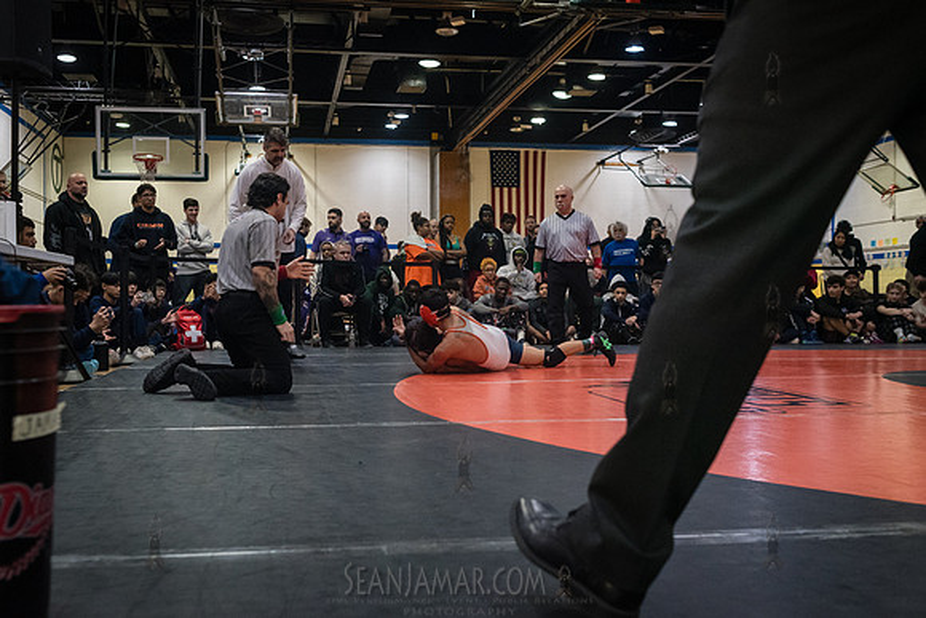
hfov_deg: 50.8
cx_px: 442
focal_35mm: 38
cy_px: 308
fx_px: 974
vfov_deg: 35.2
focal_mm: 35
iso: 6400
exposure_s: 1/400
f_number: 4
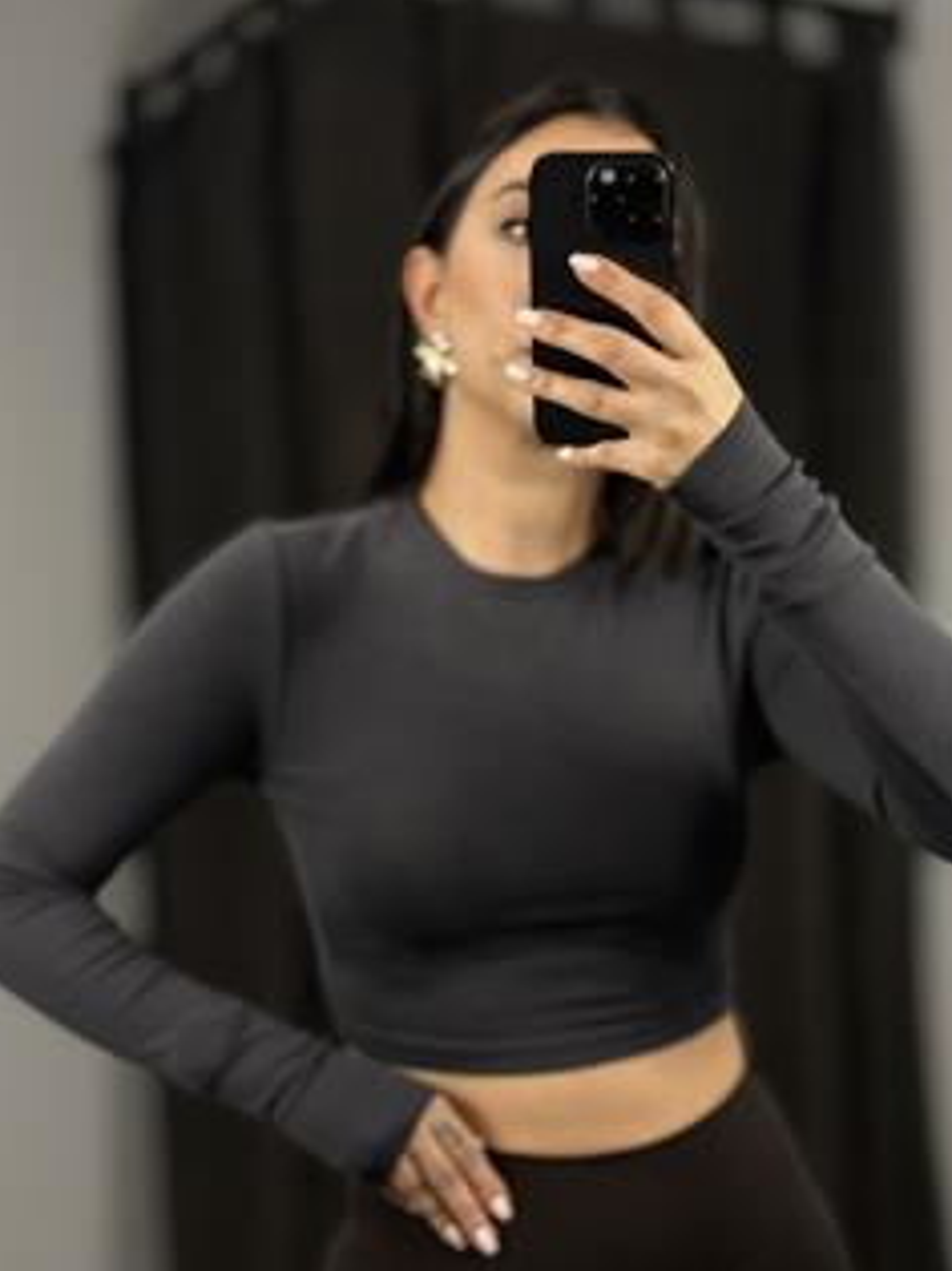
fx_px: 2312
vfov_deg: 30.6
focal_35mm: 63
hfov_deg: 23.3
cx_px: 545
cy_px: 793
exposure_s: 1/100
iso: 160
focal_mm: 6.86
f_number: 1.78
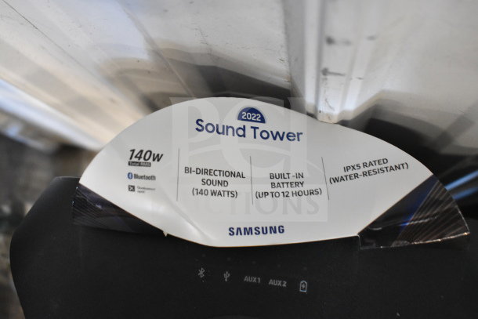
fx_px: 518
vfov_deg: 34.2
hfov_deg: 49.5
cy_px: 160
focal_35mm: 39
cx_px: 239
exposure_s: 1/40
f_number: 4
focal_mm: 26
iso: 4500
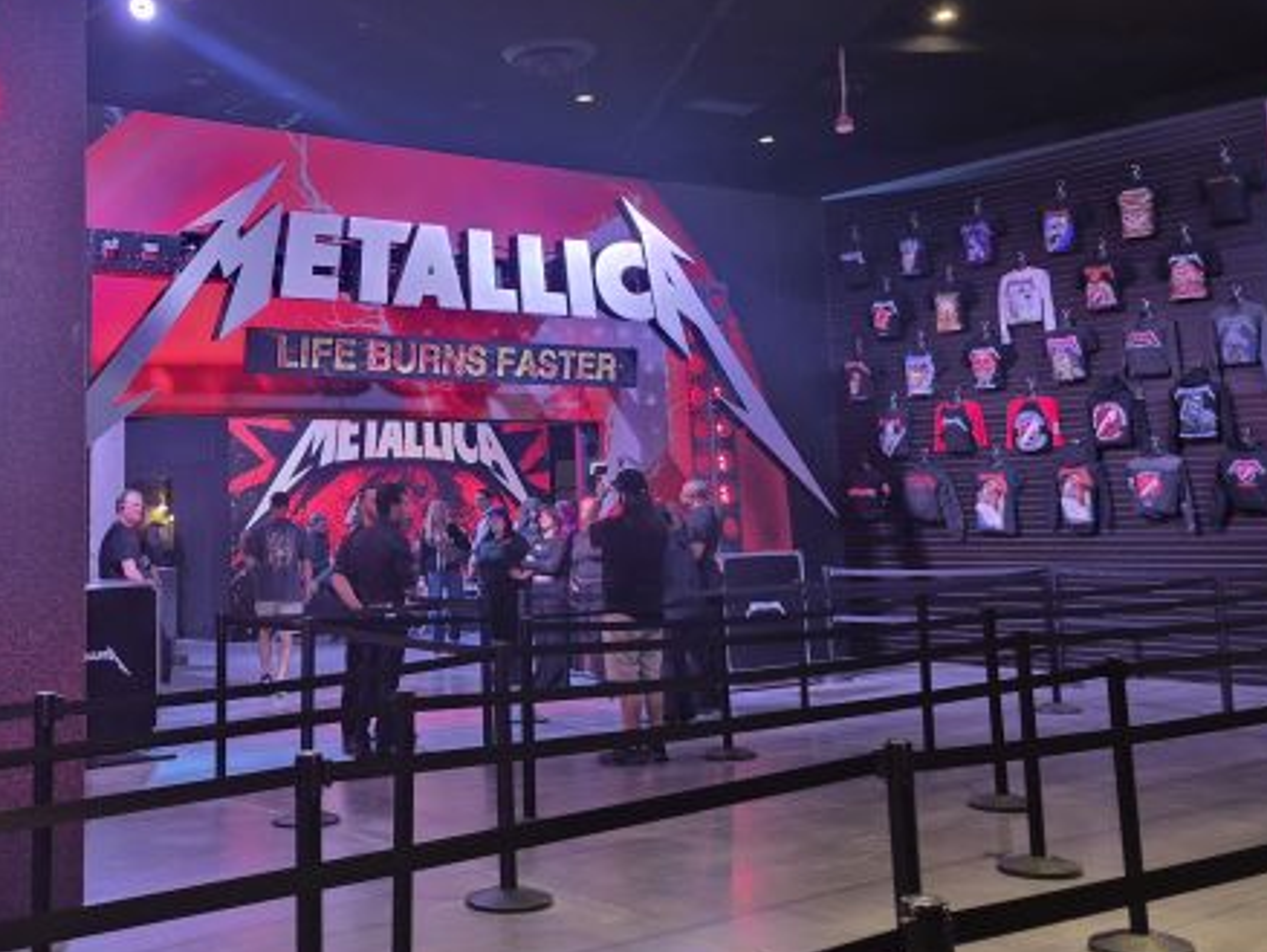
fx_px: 1538
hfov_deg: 44.4
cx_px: 474
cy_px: 286
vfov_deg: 33.9
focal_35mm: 42
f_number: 1.8
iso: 320
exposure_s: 1/54
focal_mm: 5.4
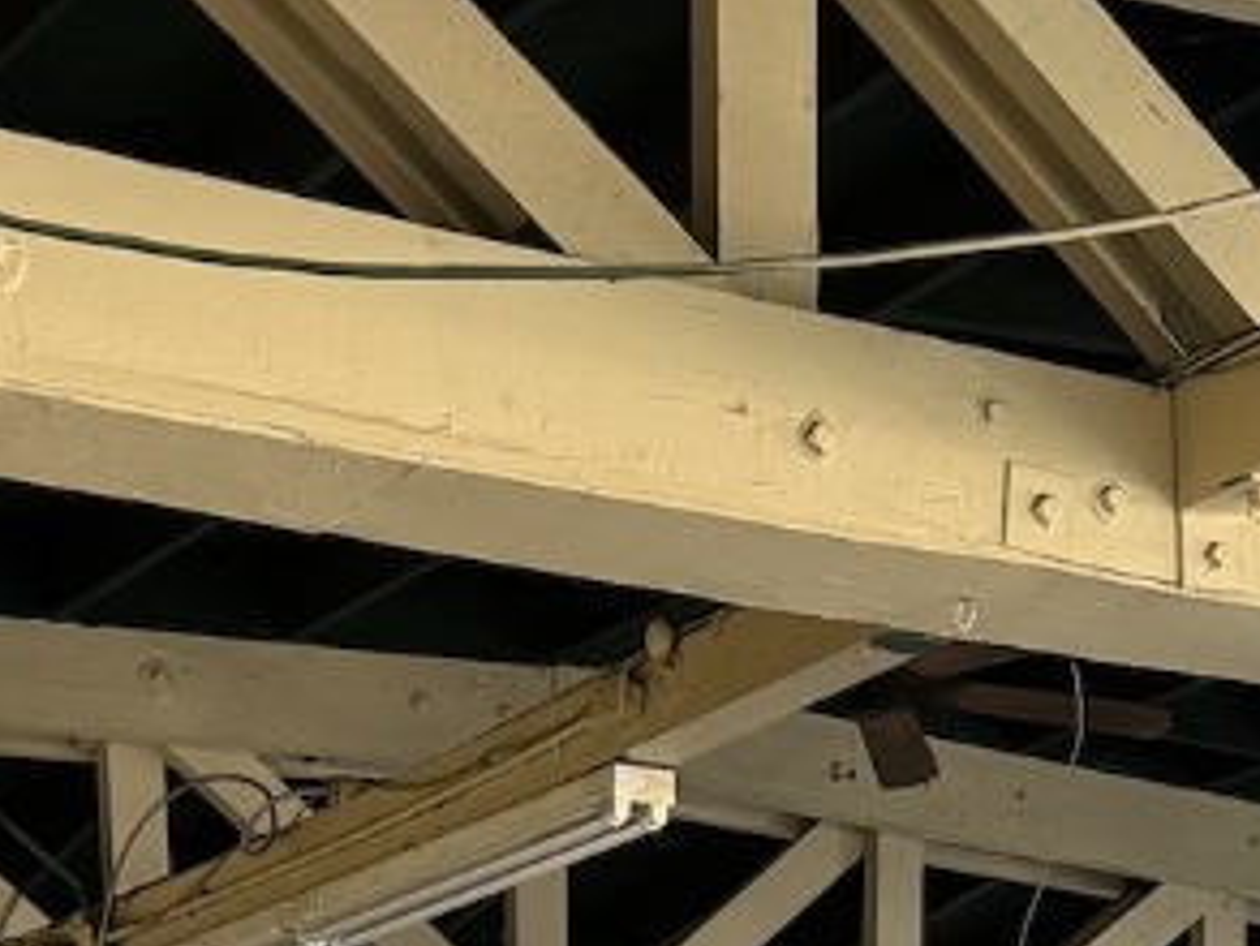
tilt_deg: -2.2
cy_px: 1832
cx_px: 753
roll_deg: +1.1
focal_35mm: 118
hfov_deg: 16.7
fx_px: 4297
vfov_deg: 11.4
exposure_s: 1/98
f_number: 1.78
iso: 200
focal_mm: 6.76
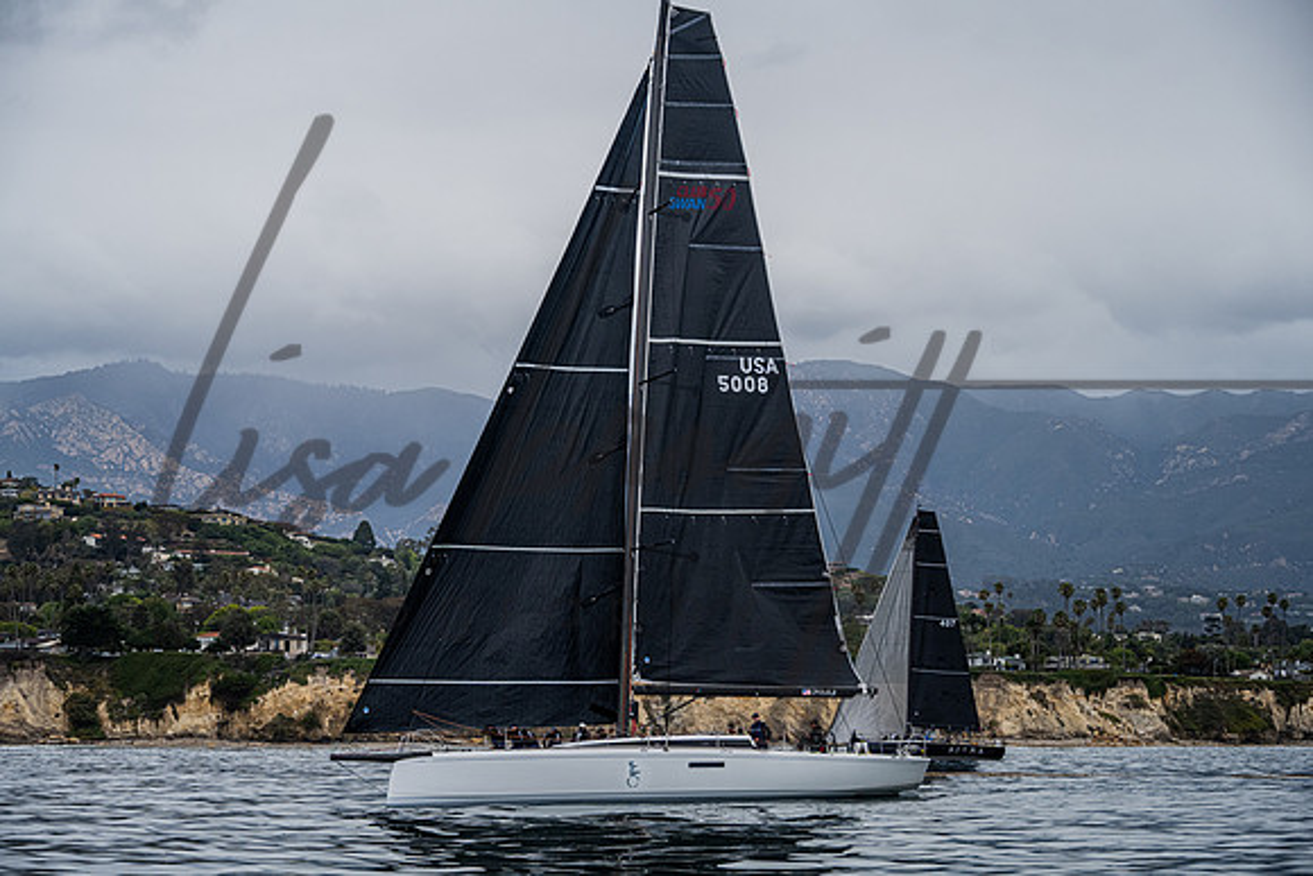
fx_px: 3918
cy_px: 438
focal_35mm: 107
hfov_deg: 19.0
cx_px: 656
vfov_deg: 12.8
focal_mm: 105
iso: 800
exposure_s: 1/2000
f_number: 6.3
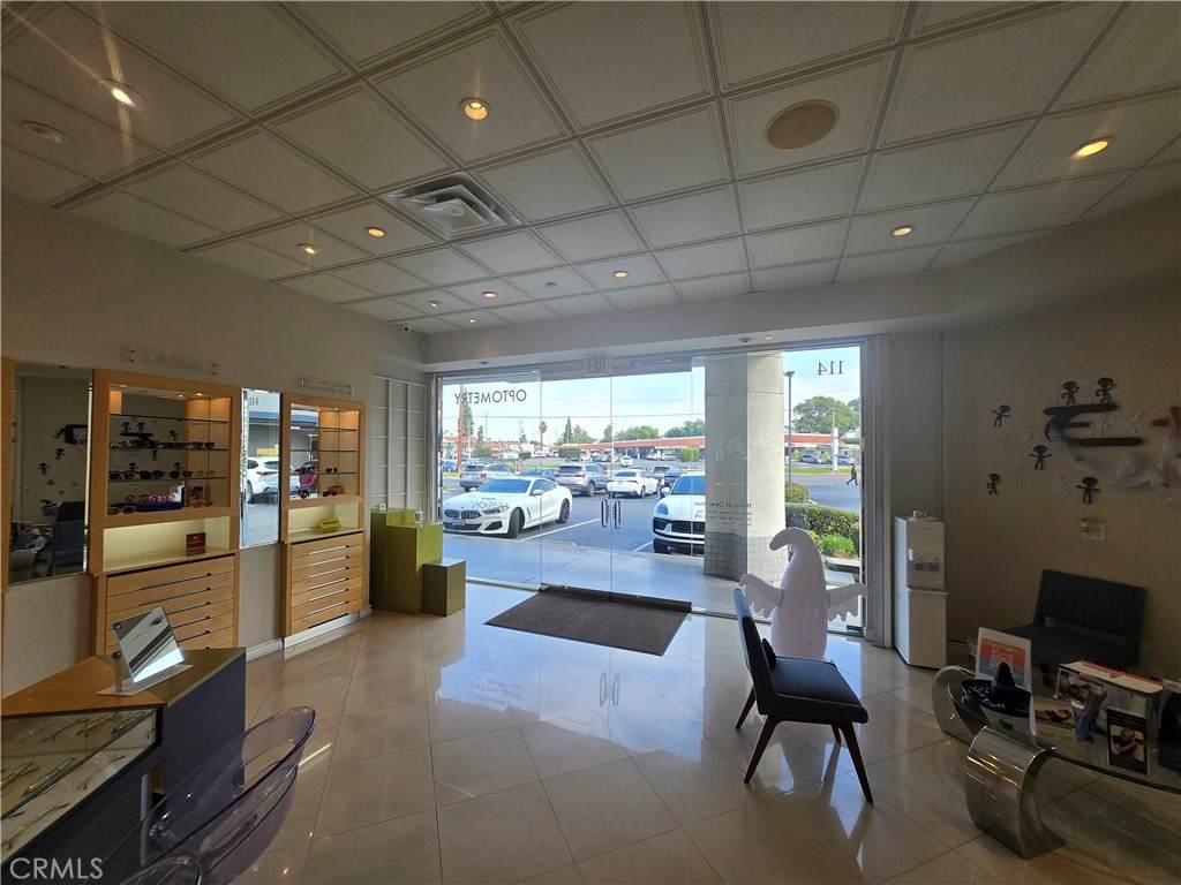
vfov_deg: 89.9
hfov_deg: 106.2
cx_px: 590
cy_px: 442
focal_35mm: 13
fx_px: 444
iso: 25
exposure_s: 1/137
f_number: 2.2
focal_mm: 1.7
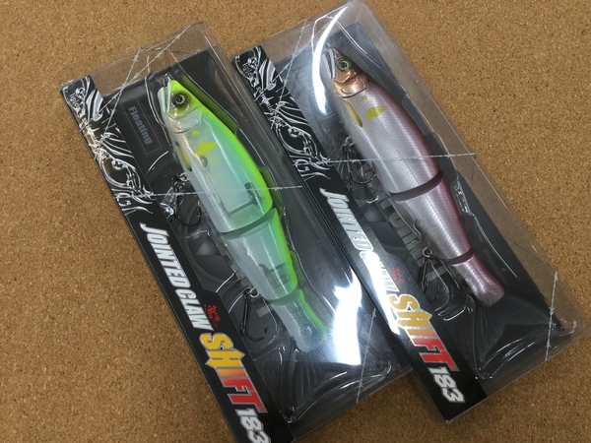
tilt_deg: -75.6
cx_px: 296
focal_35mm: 31
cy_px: 222
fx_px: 529
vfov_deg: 45.4
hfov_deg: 58.4
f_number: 2.4
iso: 32
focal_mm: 3.3
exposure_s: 1/40
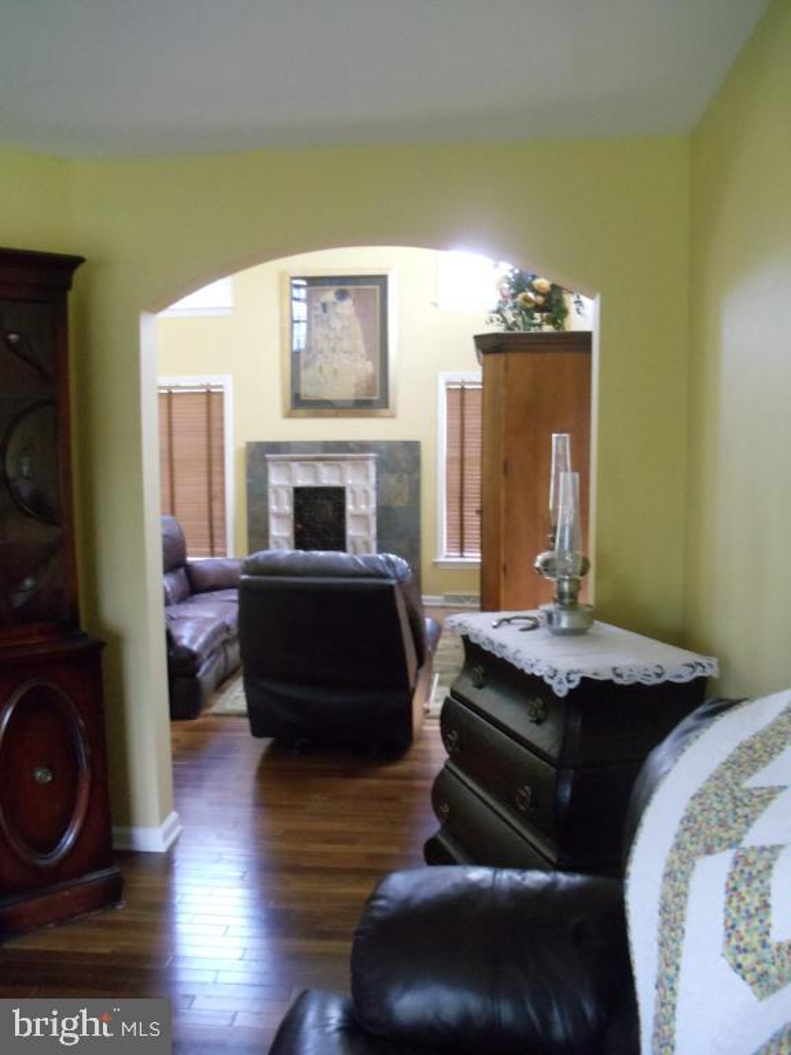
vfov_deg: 42.9
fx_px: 1341
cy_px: 528
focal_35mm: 44
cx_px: 396
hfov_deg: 32.9
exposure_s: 1/80
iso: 800
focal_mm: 6
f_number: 3.5
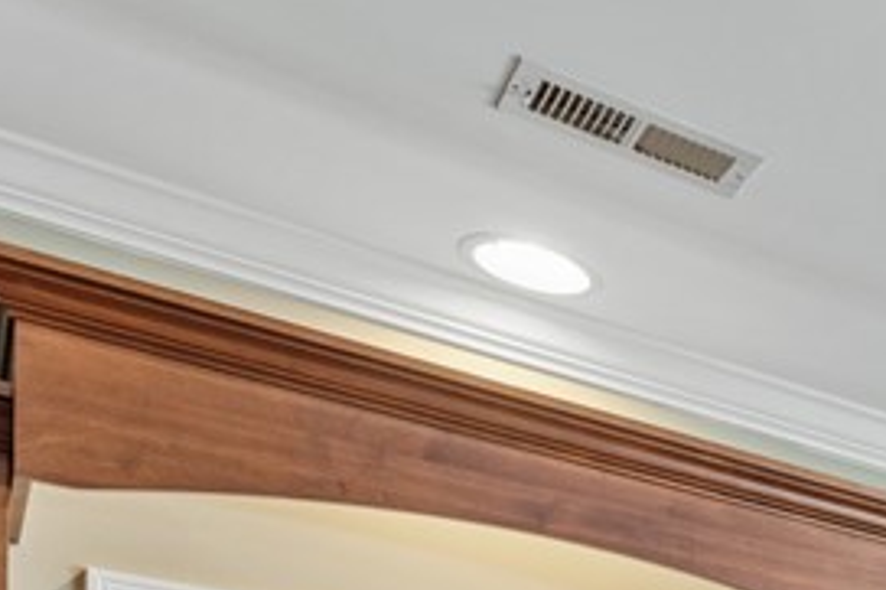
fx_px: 1623
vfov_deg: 16.5
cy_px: 1116
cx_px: 1593
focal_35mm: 66
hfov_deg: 20.9
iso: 250
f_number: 9
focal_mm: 16.5
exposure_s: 1/4
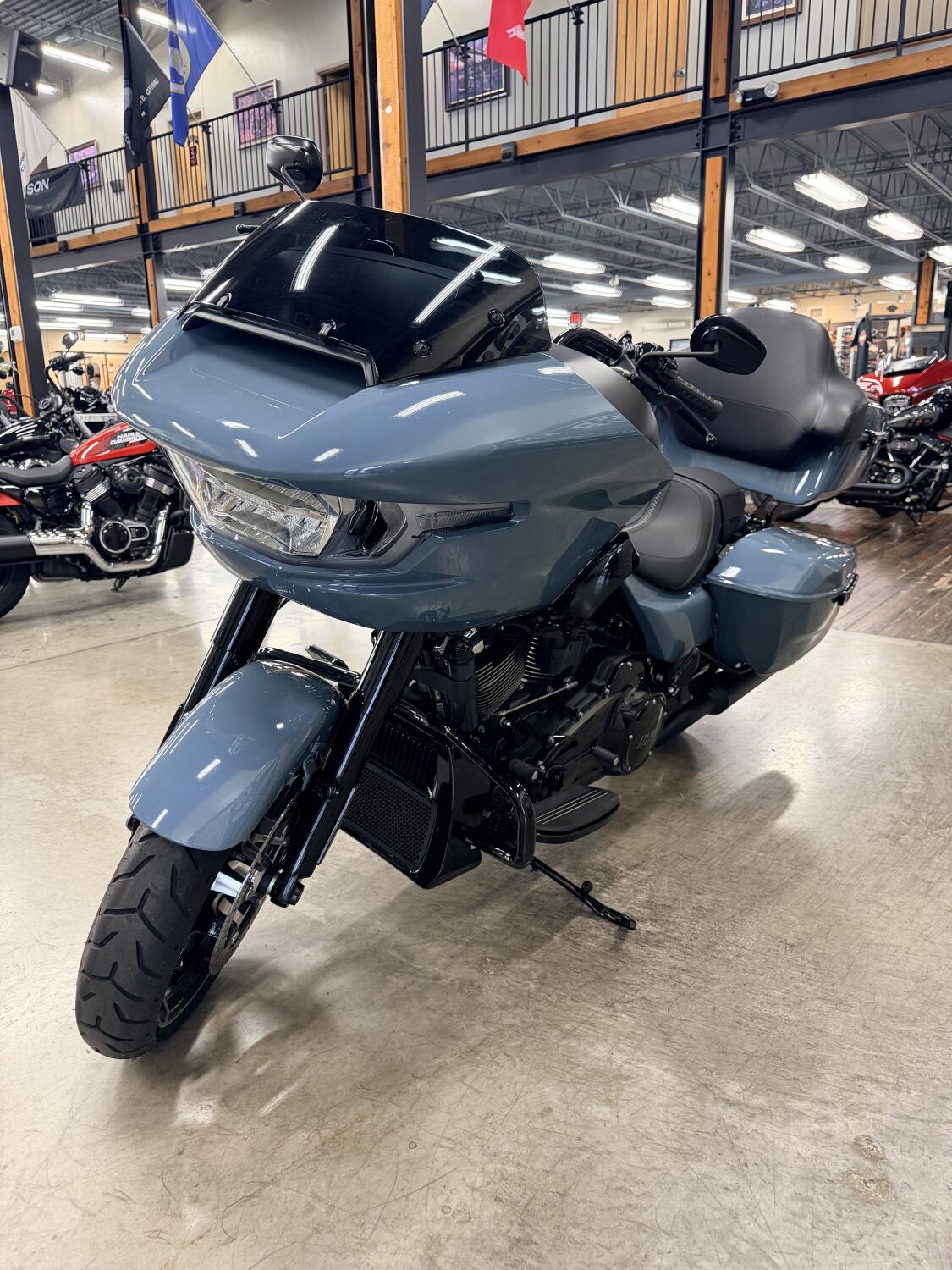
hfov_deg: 56.8
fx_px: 880
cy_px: 635
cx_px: 476
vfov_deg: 71.6
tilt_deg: -14.8
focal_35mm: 24
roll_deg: +0.6
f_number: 1.78
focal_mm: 6.76
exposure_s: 1/60
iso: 320
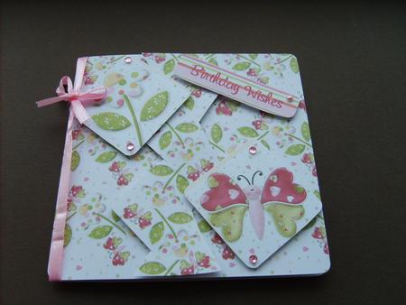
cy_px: 152
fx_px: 411
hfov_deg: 52.6
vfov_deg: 40.7
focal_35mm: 35
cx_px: 203
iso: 50
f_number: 2.8
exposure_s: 1/30
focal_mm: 5.8
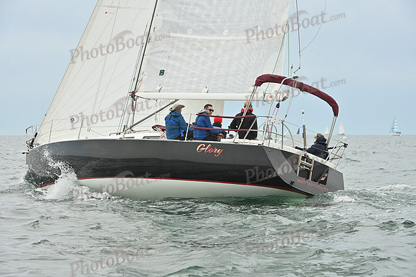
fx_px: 1341
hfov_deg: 17.6
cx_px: 208
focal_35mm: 116
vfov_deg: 11.8
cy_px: 138
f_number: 9
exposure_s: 1/1000
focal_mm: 116
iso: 320
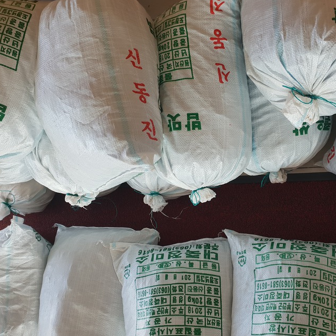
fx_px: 373
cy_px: 181
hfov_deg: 47.1
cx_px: 242
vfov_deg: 48.4
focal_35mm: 34
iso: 125
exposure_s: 1/60
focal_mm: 4.3
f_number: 2.4
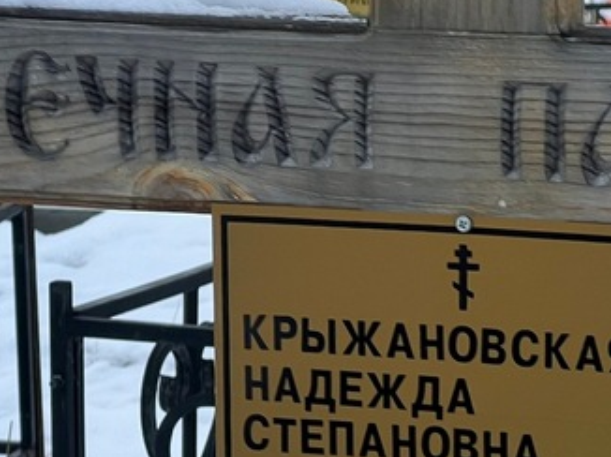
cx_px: 444
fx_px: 3334
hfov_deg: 10.5
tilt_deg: -14.7
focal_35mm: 189
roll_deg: -0.1
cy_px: 461
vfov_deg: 7.8
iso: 32
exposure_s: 1/100
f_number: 2.8
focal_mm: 9
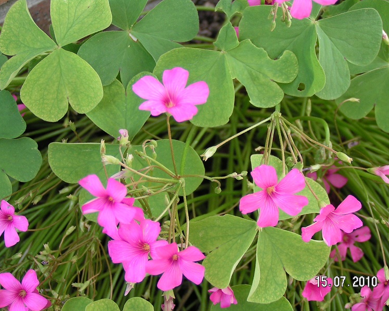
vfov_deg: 22.5
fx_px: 783
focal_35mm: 68
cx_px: 204
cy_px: 156
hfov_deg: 27.9
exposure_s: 1/80
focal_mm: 10
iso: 64
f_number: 3.2
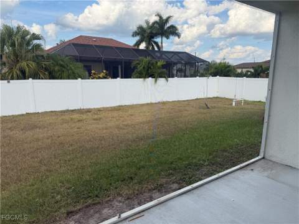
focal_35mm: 24
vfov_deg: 56.8
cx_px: 150
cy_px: 112
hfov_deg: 71.6
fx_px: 207
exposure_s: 1/1337
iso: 80
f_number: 1.78
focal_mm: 6.76
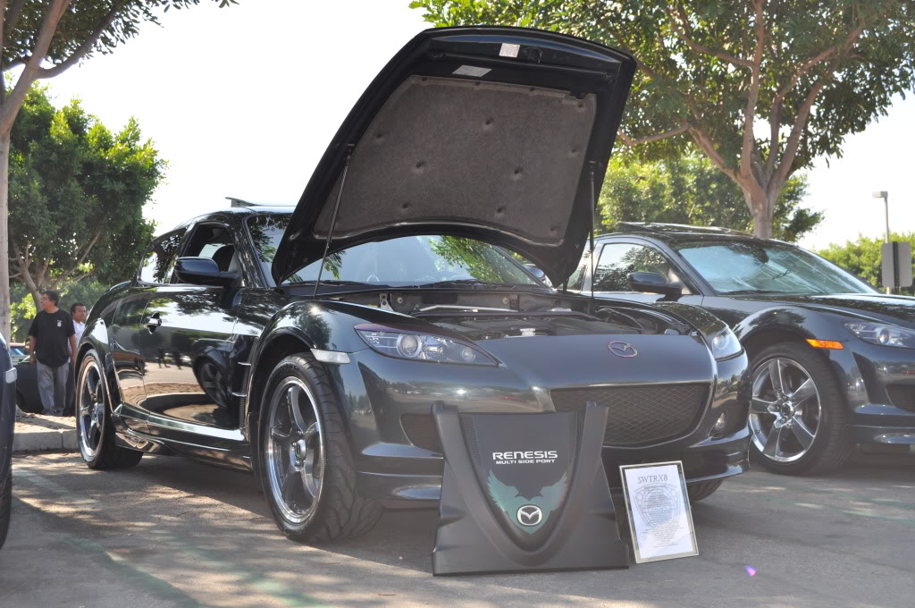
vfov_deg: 28.0
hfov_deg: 41.2
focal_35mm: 48
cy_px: 304
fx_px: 1218
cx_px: 458
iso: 200
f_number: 7.1
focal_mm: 32
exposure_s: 1/200
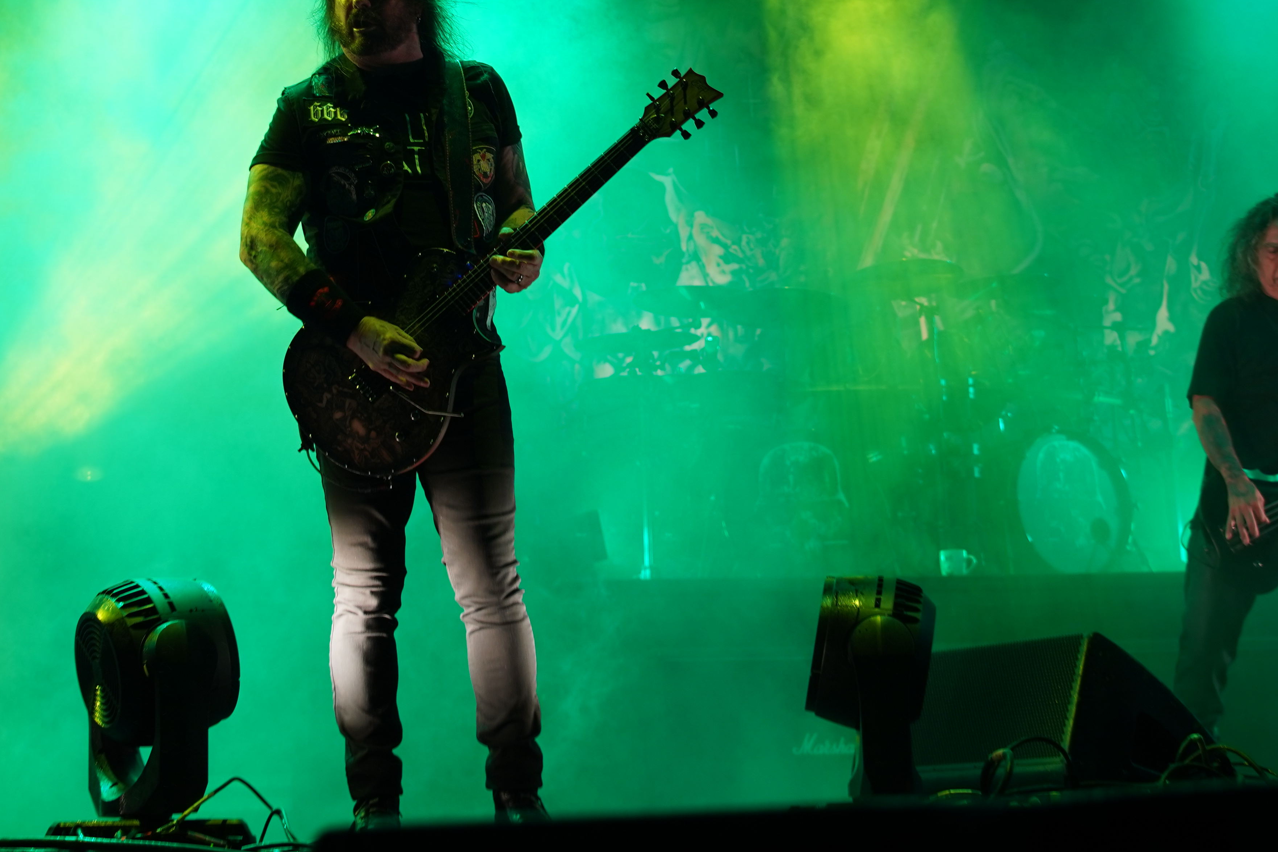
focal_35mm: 68
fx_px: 2414
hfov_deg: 29.6
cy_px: 274
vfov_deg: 19.9
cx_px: 542
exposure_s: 1/100
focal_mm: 40
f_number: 4
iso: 250
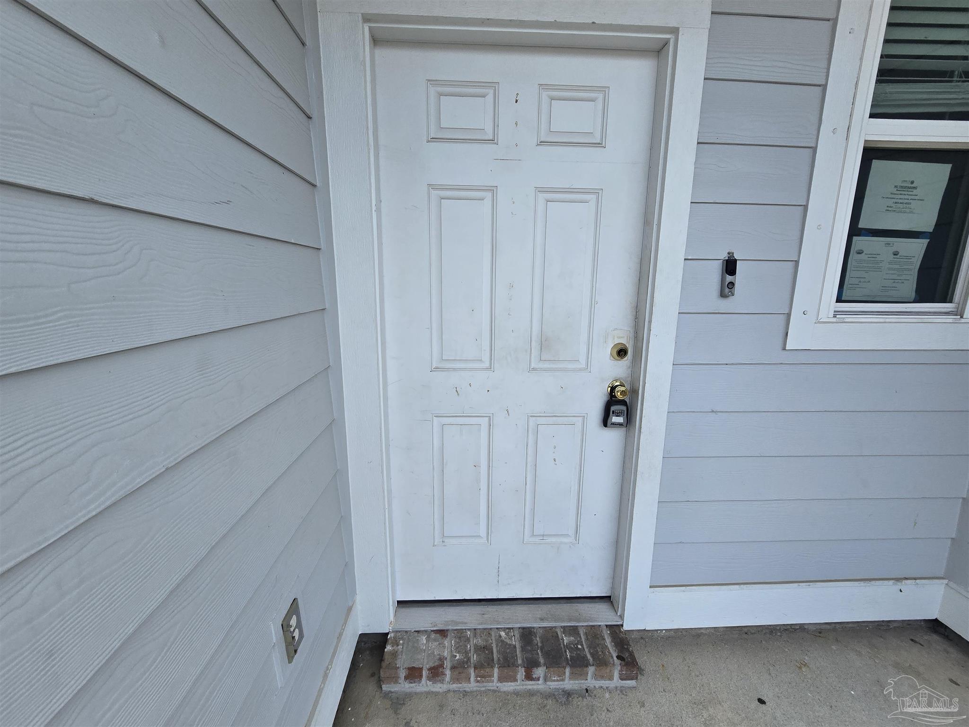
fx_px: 364
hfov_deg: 106.2
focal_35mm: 13
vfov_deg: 89.9
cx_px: 484
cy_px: 364
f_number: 2.2
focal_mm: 2.2
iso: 50
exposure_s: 1/1228
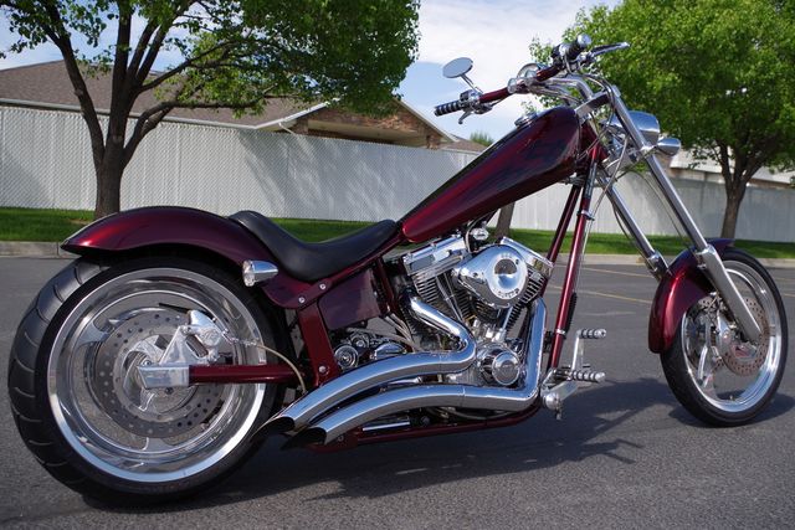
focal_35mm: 31
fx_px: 685
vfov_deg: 42.3
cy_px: 265
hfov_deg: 60.3
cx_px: 398
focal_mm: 21.25
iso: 100
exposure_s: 1/250
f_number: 6.3
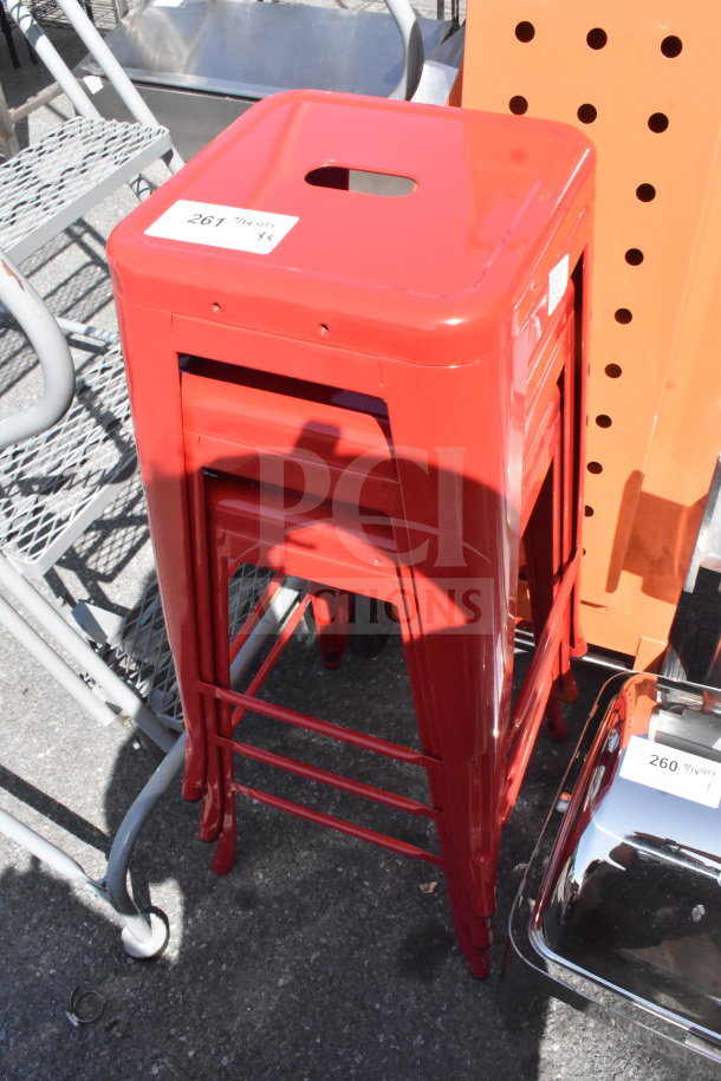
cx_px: 360
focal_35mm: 30
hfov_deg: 43.6
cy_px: 540
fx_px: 901
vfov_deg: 61.9
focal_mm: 20
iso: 6400
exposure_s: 1/1600
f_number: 20
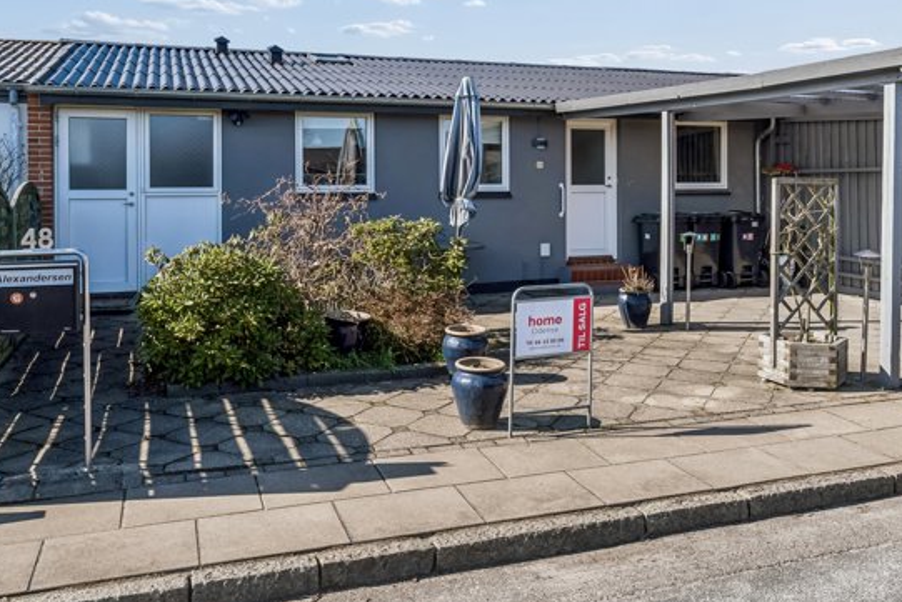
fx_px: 861
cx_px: 470
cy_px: 191
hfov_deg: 55.3
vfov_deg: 38.0
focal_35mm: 34
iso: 250
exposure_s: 1/800
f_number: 8
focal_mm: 15.5
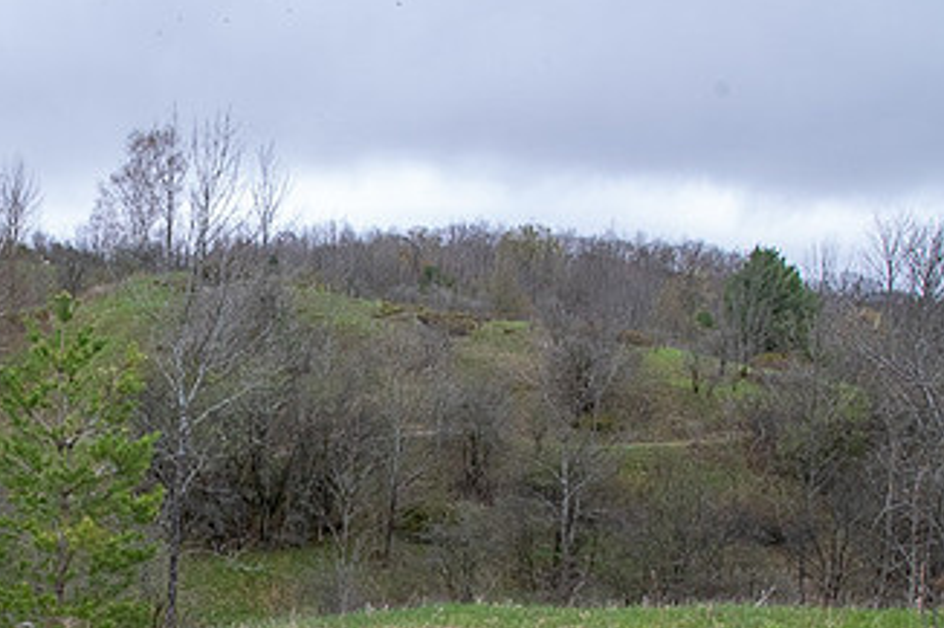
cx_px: 168
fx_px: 1258
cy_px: 459
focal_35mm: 48
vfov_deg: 27.7
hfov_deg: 39.3
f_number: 18
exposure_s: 1/60
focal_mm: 18
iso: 1000
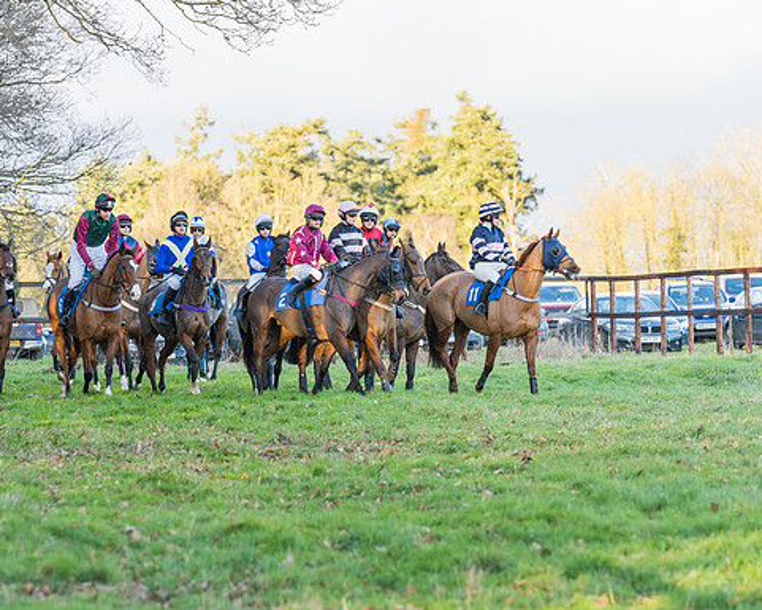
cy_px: 301
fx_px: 6496
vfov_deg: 5.4
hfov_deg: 6.7
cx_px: 325
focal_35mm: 288
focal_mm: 167
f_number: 4
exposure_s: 1/200
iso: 400
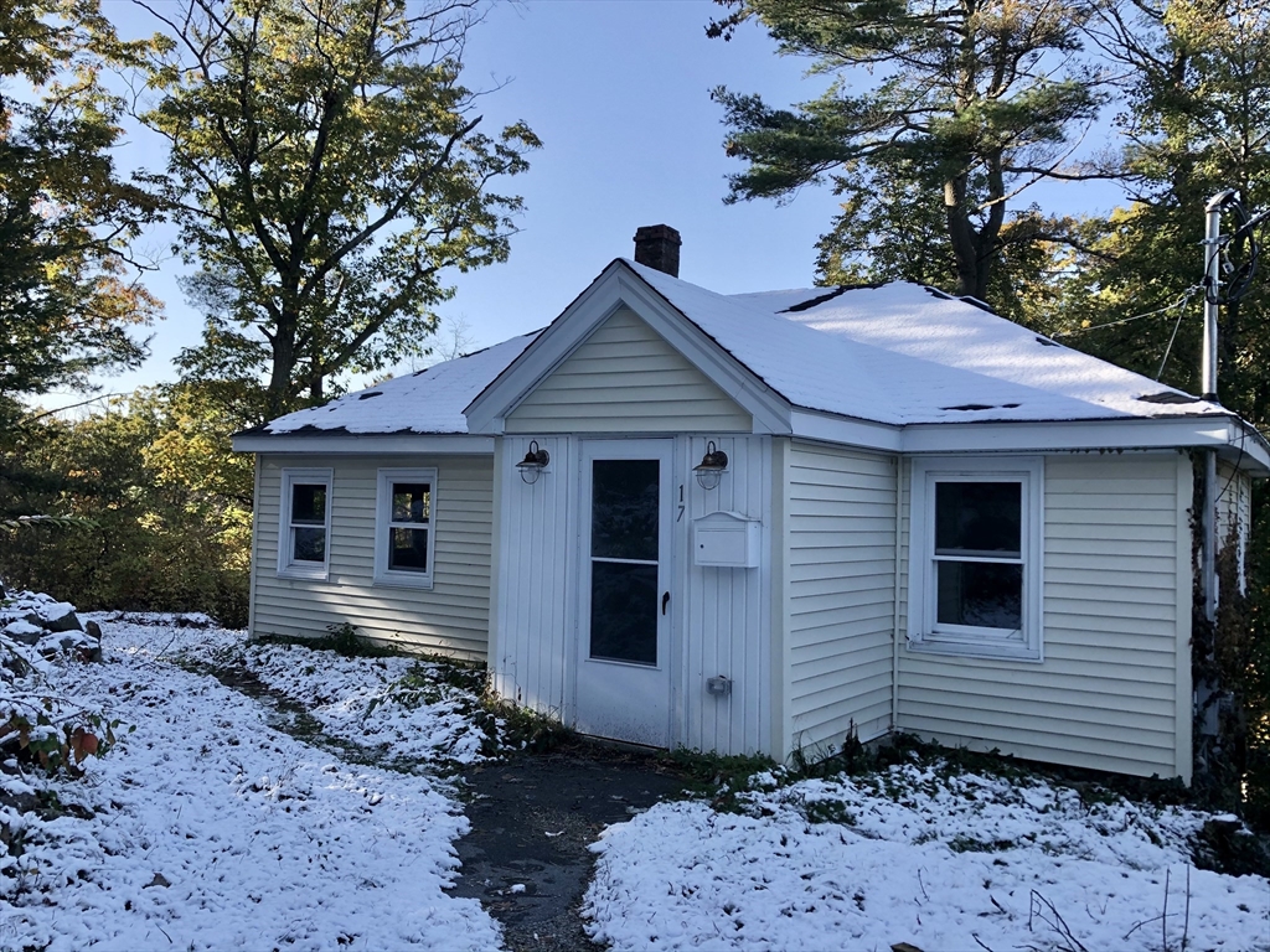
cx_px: 635
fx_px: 1027
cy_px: 476
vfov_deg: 49.7
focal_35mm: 28
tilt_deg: +1.2
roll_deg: -2.1
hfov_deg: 63.4
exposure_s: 1/539
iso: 20
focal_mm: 3.99
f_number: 1.8
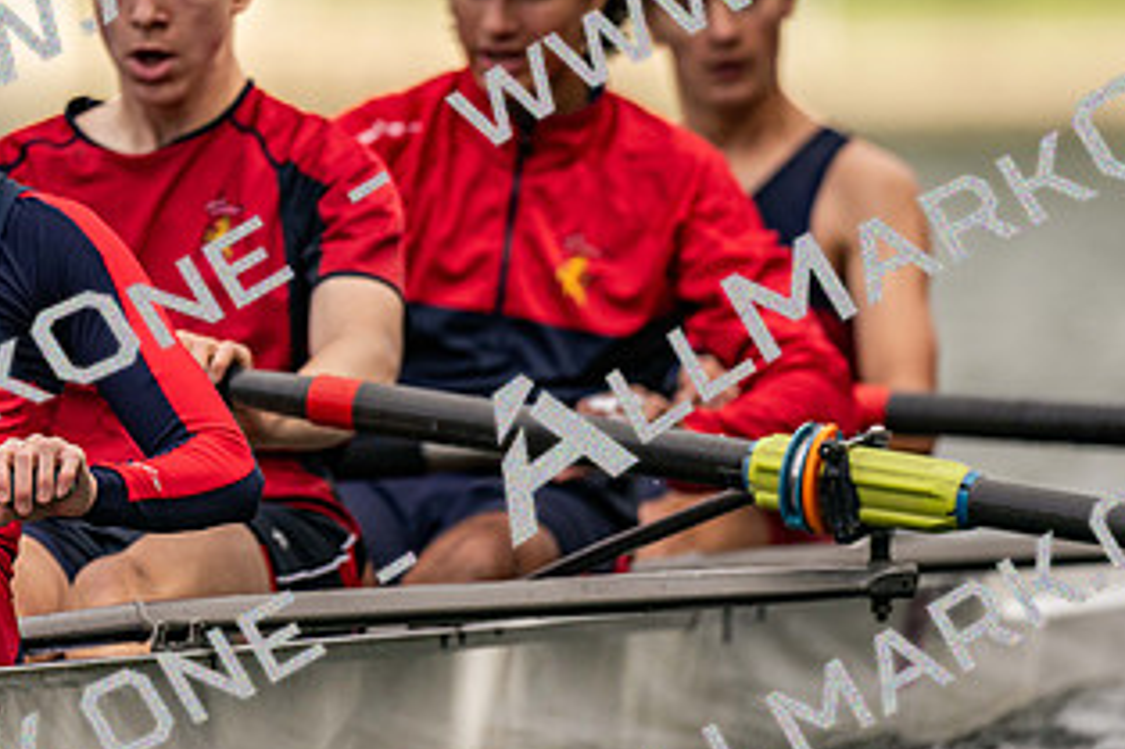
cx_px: 186
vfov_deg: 1.2
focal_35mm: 1110
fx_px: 34668
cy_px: 206
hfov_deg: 1.9
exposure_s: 1/2500
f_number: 4
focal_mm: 600
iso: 320
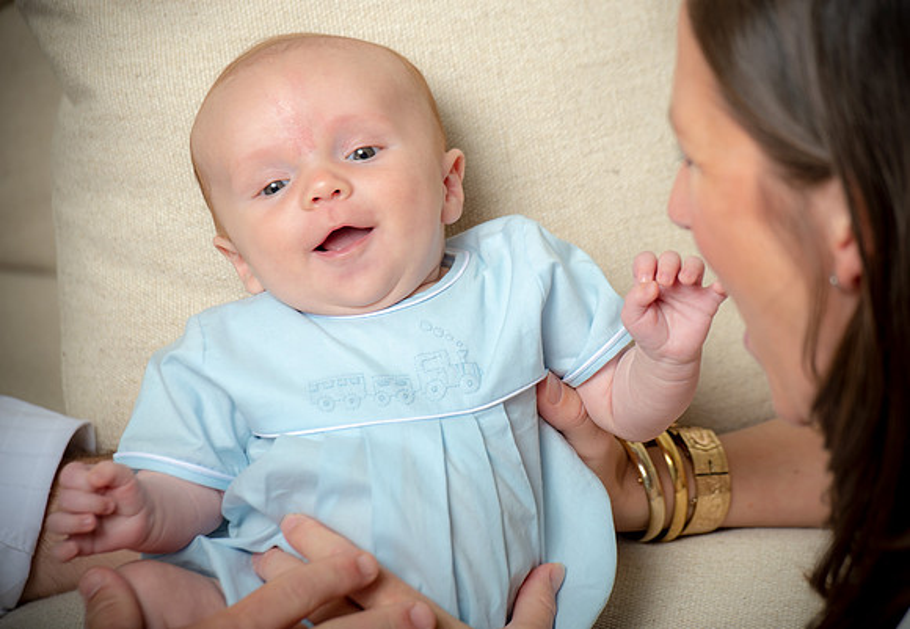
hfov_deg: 9.7
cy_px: 329
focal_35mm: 210
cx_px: 477
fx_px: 5358
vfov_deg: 6.7
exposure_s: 1/200
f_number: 5.6
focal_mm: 195
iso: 250
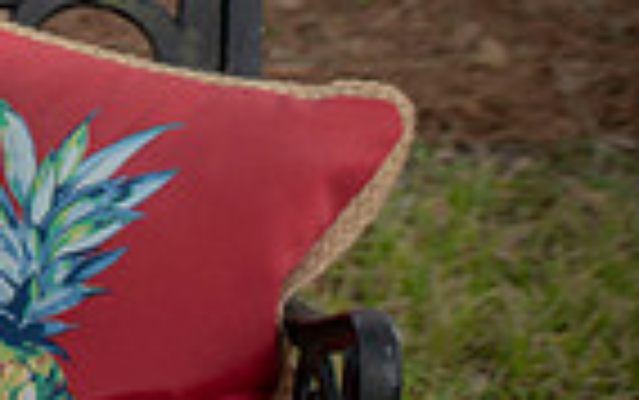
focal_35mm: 292
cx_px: -652
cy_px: -146
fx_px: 5089
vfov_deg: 4.5
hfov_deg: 6.9
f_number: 5.6
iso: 320
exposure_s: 1/200
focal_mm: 70
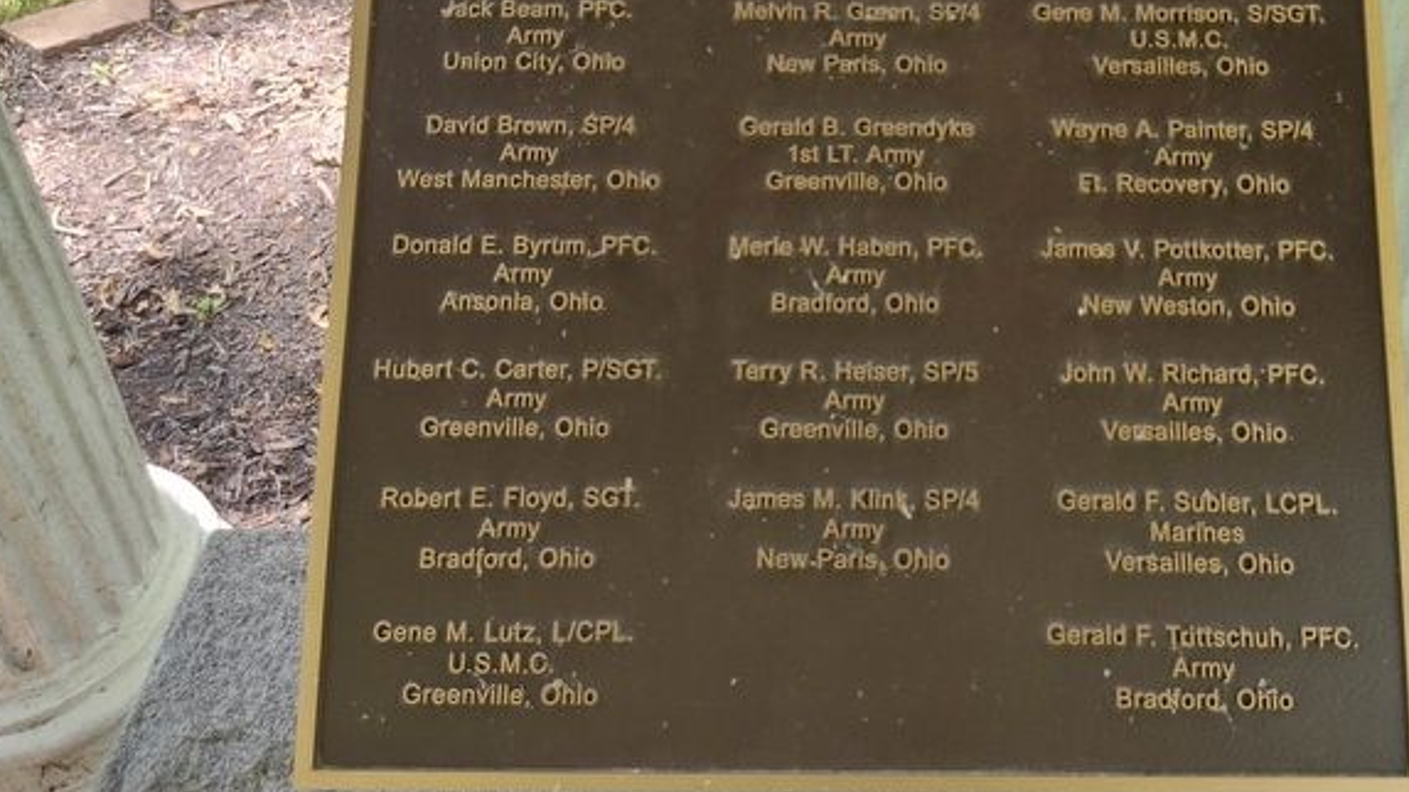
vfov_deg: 32.4
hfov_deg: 56.1
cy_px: 118
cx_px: 868
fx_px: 1307
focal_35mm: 35
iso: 180
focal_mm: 5.56
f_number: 1.8
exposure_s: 1/120
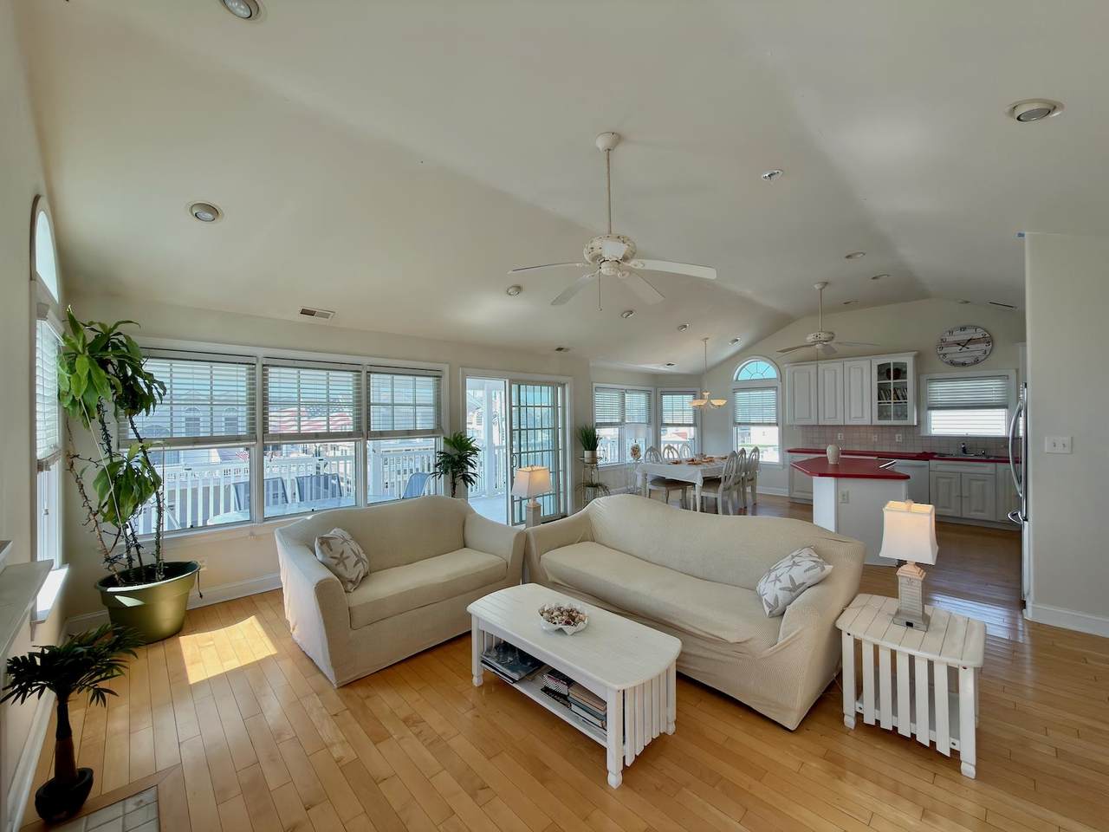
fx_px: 449
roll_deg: +0.7
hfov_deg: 102.1
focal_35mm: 14
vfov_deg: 85.7
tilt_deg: +1.0
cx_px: 554
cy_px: 416
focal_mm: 2.22
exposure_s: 1/139
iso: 32
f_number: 2.2
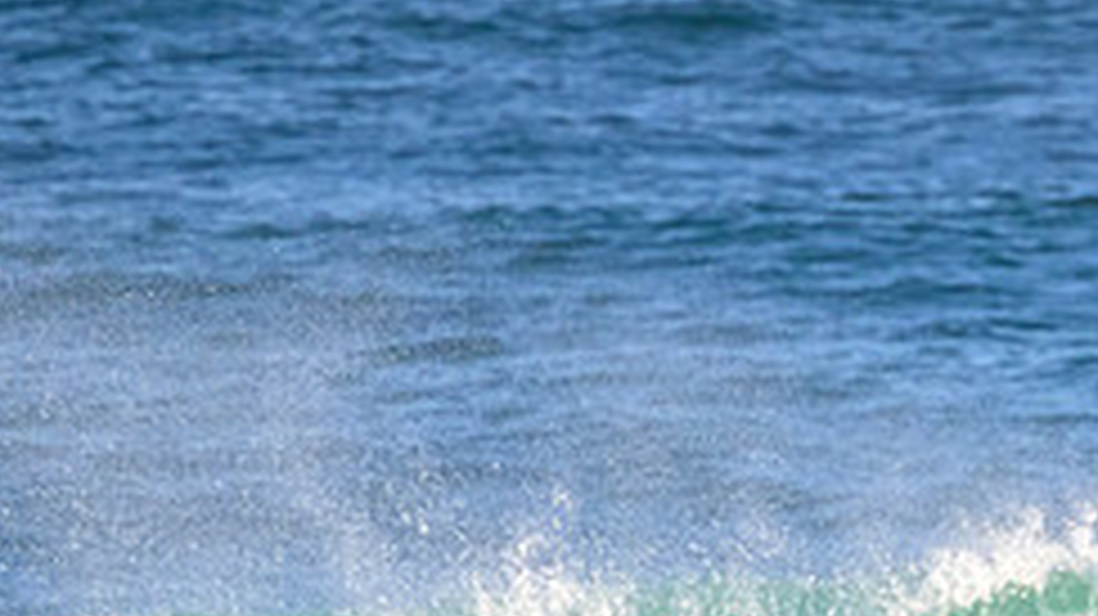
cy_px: 794
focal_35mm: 1991
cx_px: 1084
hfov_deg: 1.1
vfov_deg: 0.6
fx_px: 57942
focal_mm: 800
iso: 2800
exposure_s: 1/2000
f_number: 11
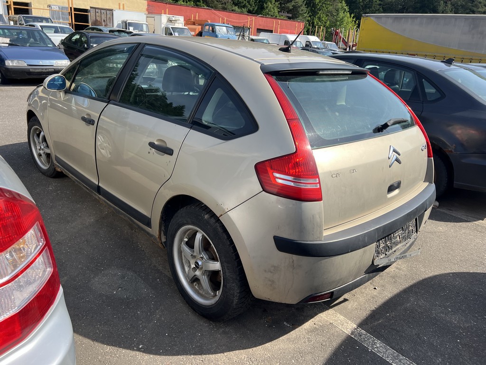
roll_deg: -3.8
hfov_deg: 67.3
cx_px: 243
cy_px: 182
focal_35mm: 26
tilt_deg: -18.6
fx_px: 365
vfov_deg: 53.1
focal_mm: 5.7
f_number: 1.5
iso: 50
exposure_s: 1/1751
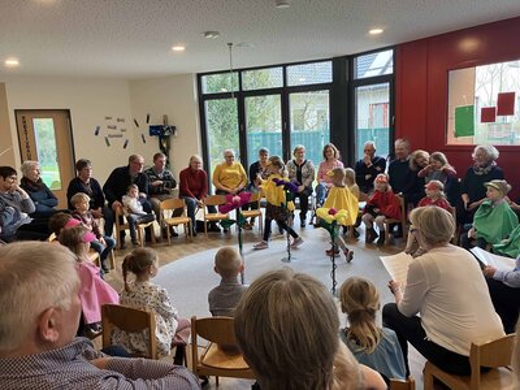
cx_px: 260
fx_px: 421
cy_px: 195
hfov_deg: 63.4
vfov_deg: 49.7
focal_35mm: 28
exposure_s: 1/70
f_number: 1.8
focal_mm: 3.99
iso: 80
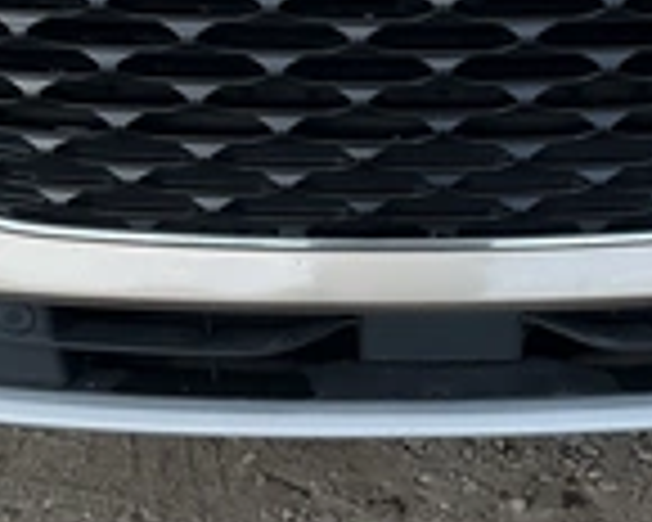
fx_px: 1505
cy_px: 40
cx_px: 450
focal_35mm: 78
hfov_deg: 24.3
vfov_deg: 19.3
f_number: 1.8
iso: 25
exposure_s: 1/642
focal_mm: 3
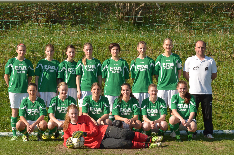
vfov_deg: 13.0
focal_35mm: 105
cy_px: 78
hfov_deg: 19.5
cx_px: 117
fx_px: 681
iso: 800
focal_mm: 70
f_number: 13
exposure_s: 1/800
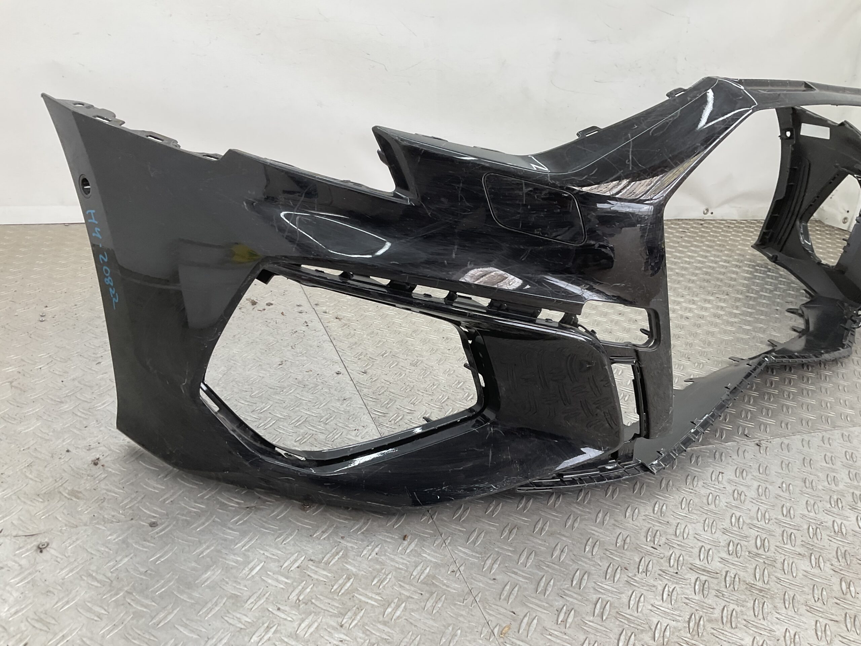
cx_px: 430
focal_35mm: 29
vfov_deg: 48.2
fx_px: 721
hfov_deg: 61.7
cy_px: 323
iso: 20
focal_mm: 3
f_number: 1.8
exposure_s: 1/100
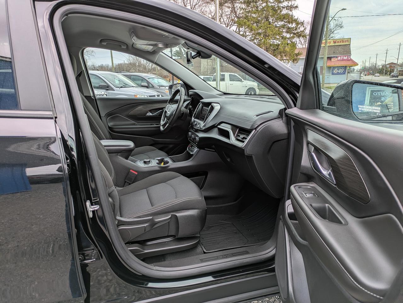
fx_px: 291
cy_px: 152
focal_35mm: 25
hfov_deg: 69.4
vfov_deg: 54.9
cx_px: 202
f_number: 1.89
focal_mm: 5.43
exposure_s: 1/501
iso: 43
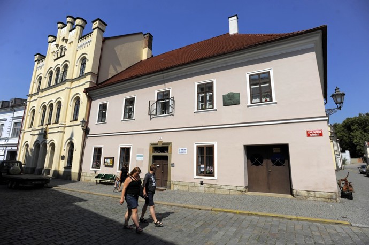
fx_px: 174
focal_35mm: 17
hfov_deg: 93.4
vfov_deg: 70.3
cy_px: 122
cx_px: 184
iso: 200
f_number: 5.6
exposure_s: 1/2500
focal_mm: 17
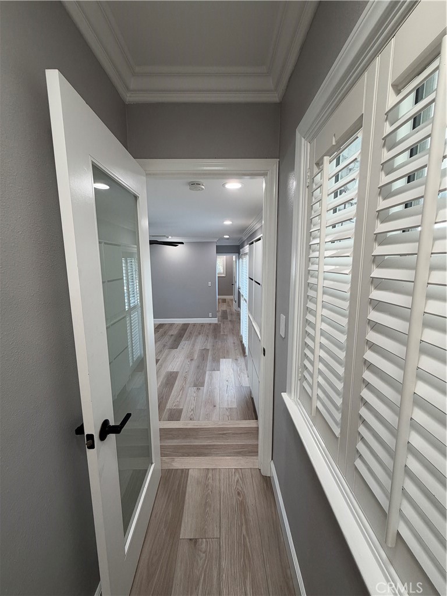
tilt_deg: -7.7
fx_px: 241
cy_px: 298
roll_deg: +0.0
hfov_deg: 85.7
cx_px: 224
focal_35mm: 14
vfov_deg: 102.1
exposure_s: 1/120
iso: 125
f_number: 2.2
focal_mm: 2.22
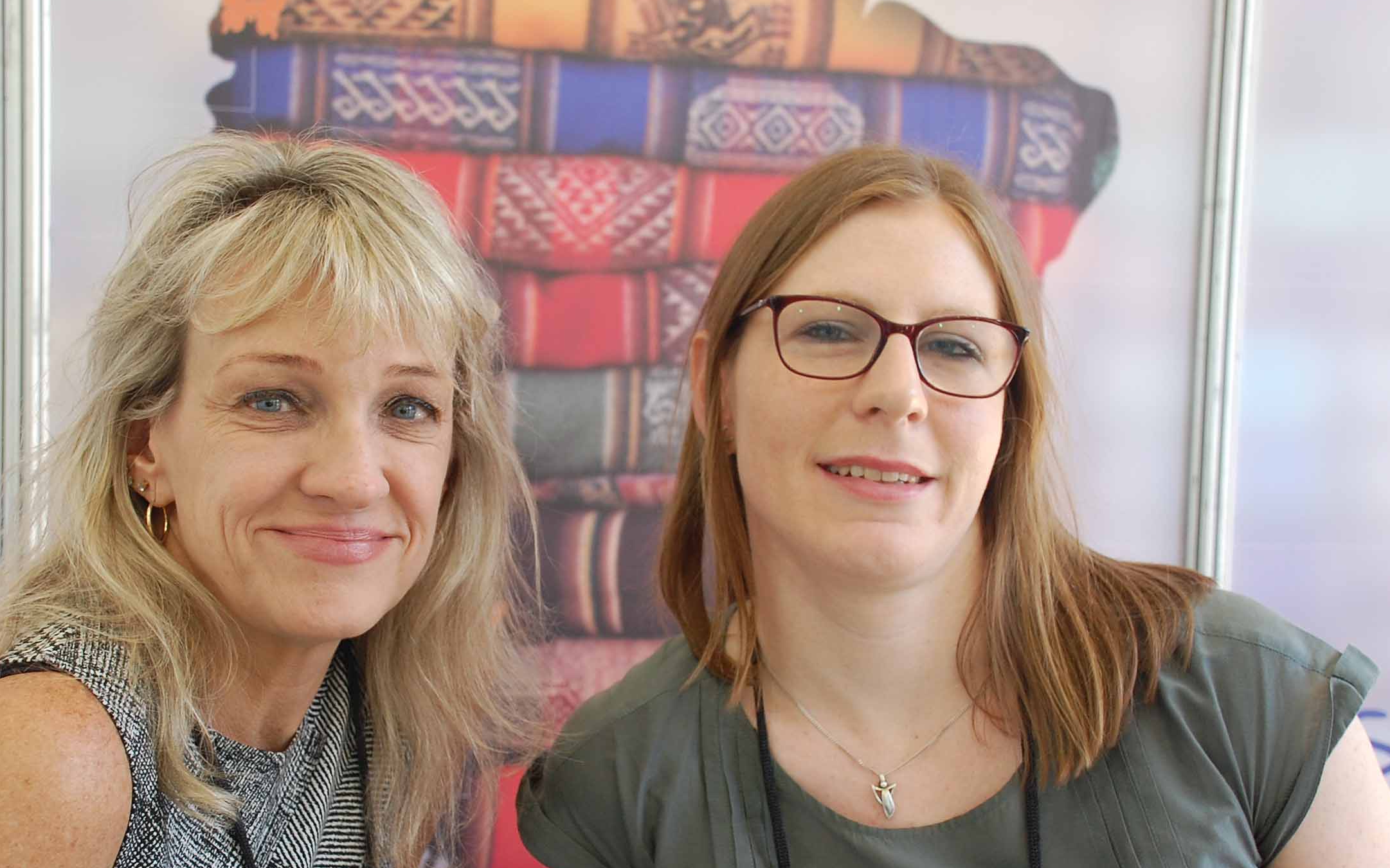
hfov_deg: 30.2
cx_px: 595
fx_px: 2576
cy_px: 612
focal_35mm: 68
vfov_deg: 19.1
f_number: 4.2
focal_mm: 32
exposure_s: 1/60
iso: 400
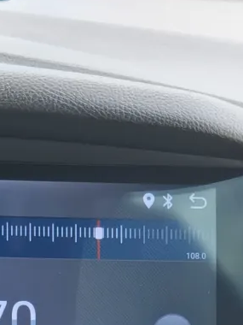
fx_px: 1189
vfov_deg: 11.8
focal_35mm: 127
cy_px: 839
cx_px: -25
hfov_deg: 11.5
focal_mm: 5.35
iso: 250
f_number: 1.7
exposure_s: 1/100
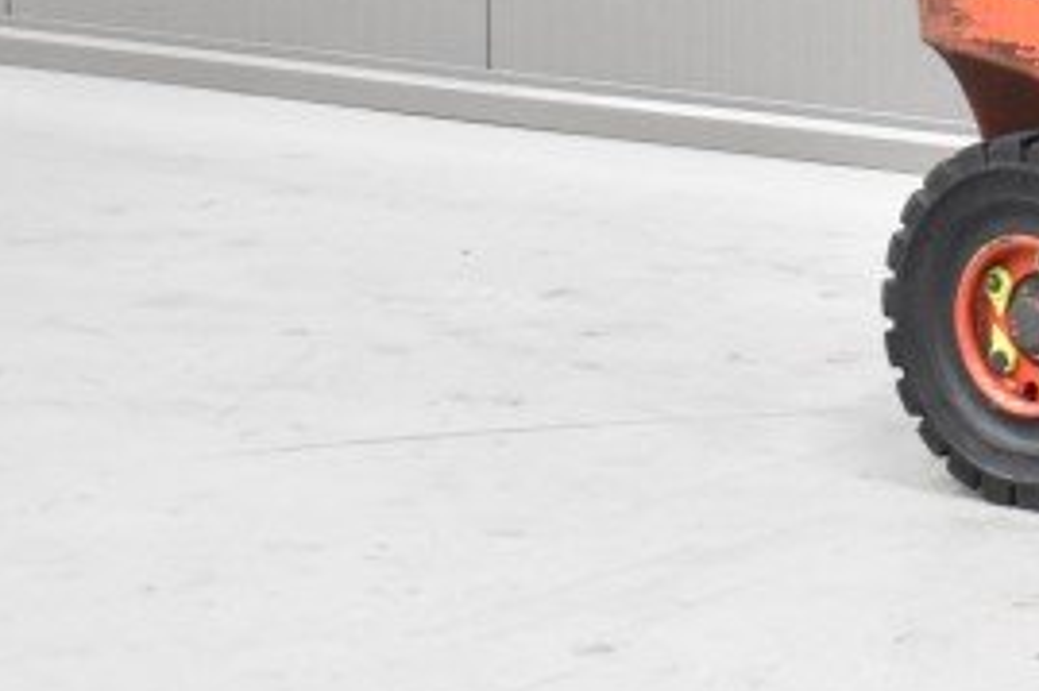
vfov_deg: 7.9
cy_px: -583
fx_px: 4823
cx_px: 2186
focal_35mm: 167
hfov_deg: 11.0
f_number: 5
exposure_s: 1/25
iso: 1600
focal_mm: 25
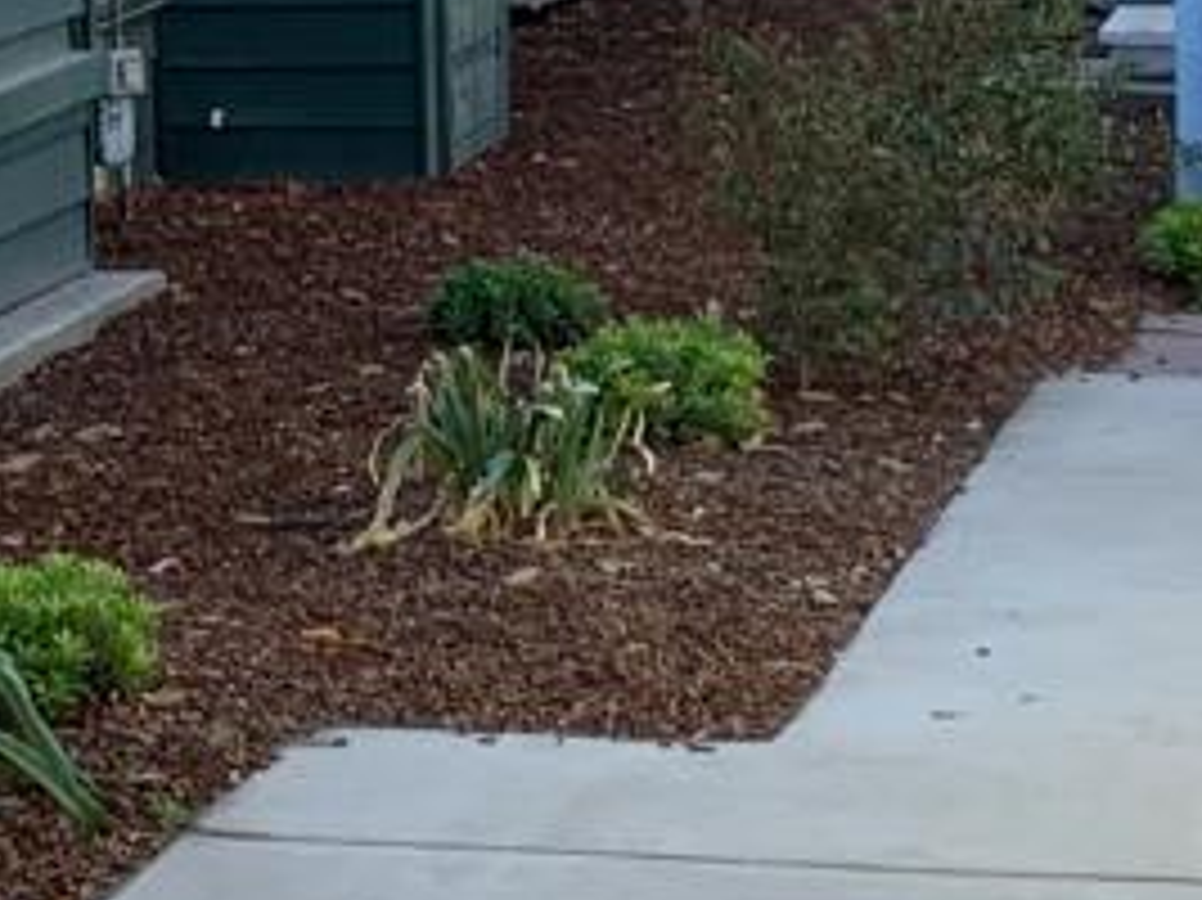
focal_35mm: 146
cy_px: -106
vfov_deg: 10.0
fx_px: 5067
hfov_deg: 13.4
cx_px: 45
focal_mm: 4.25
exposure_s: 1/502
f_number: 1.8
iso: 25
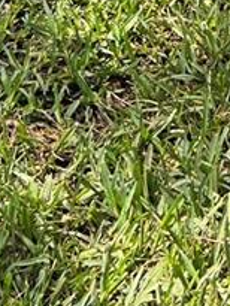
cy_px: -581
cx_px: 151
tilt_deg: -8.0
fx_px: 1345
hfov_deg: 9.8
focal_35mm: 152
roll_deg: +2.0
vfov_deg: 10.0
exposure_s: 1/674
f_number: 1.5
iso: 50
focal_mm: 5.7
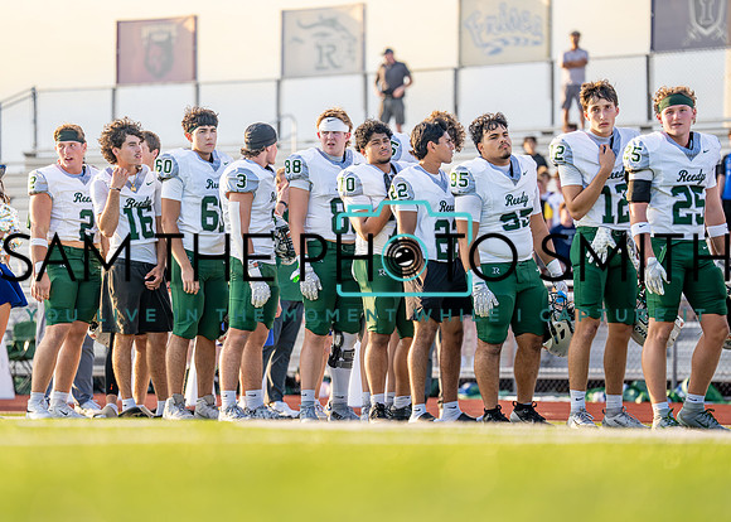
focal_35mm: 154
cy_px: 258
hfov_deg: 13.0
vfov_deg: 9.3
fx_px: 3196
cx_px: 333
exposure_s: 1/2000
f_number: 2.8
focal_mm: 142
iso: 320
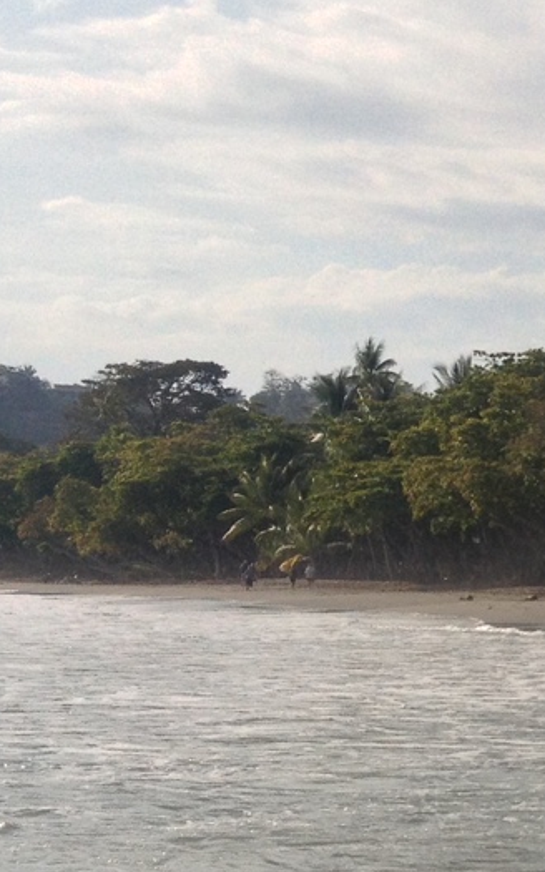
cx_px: 995
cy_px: 482
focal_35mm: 113
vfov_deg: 18.4
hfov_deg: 10.8
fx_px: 2686
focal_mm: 4.28
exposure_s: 1/3690
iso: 50
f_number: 2.4
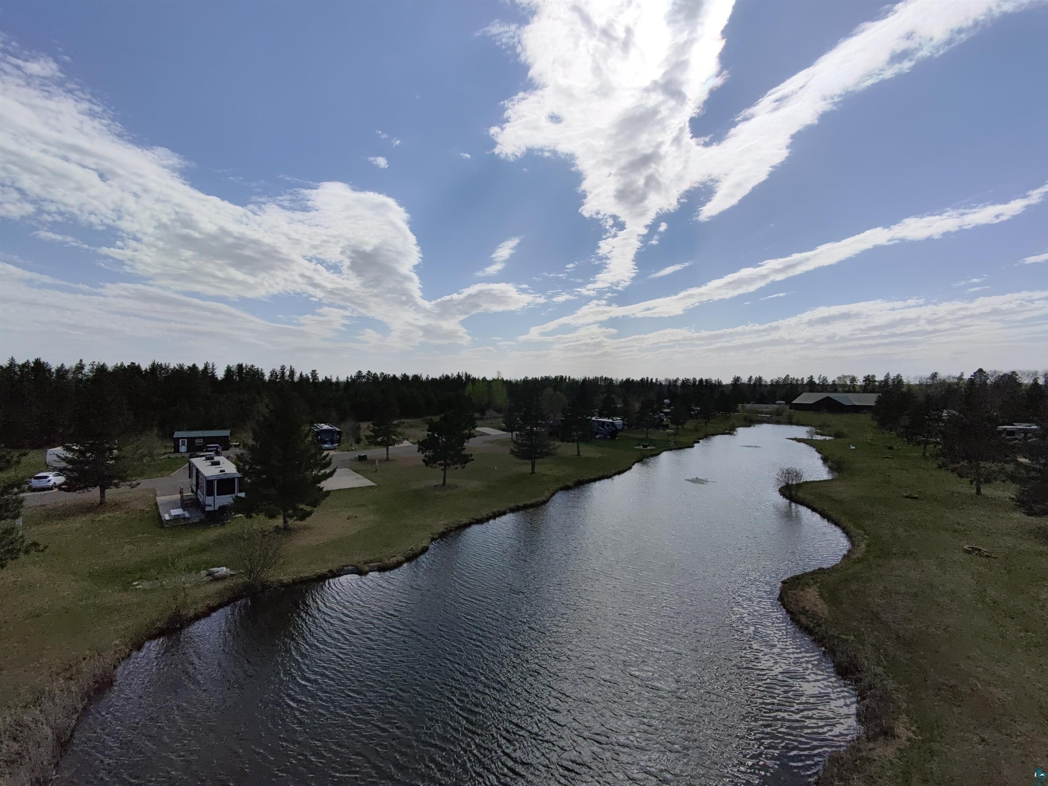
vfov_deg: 78.1
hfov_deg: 94.5
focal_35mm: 16
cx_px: 524
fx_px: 484
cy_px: 393
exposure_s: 1/4614
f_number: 2.55
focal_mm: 16
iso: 101
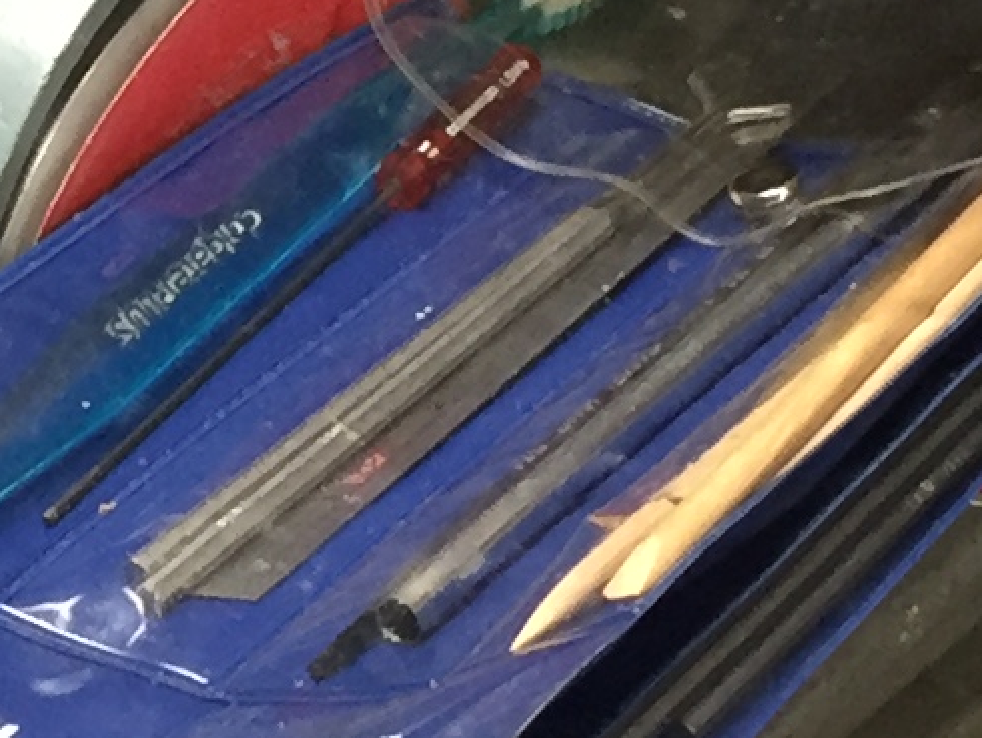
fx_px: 5478
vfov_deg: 7.7
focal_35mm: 193
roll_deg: +1.5
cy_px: 207
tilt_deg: -32.9
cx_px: -325
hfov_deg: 10.0
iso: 125
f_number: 2.2
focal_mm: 4.15
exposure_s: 1/30
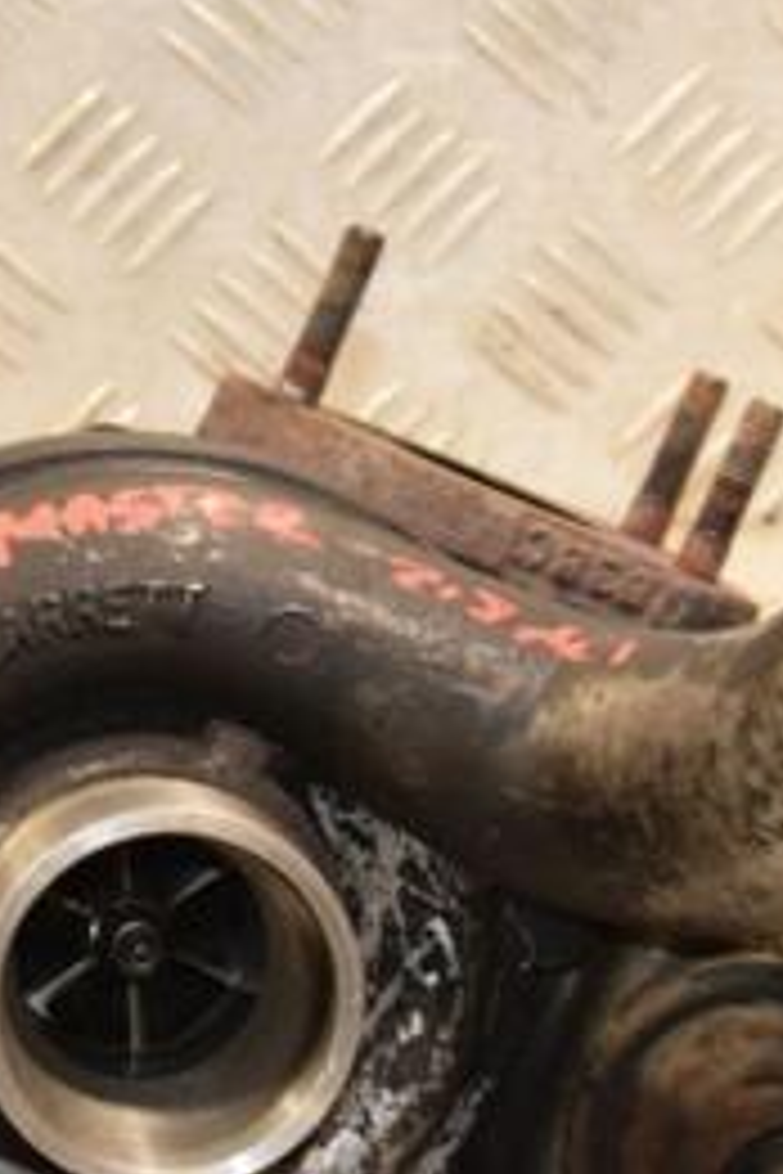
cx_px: 230
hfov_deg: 7.7
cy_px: 711
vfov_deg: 11.5
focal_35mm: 179
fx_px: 5839
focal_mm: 52
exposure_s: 1/50
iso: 800
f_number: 8
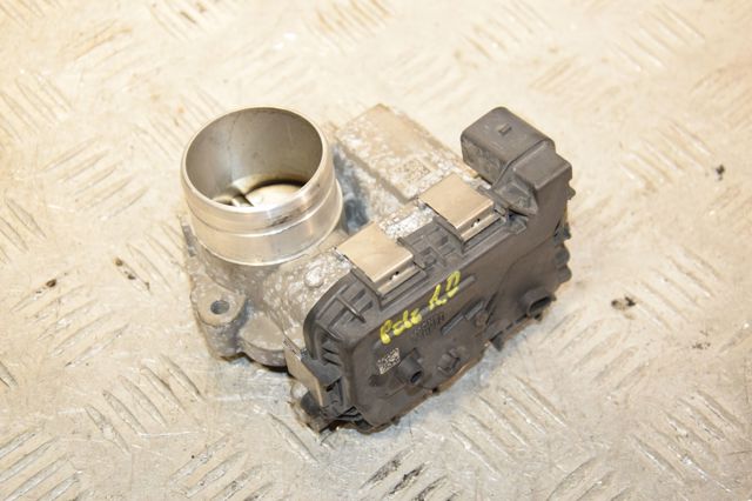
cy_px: 250
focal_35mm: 72
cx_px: 376
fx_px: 1503
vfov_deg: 18.9
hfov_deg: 28.1
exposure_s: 1/200
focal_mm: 48
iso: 1600
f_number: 5.6
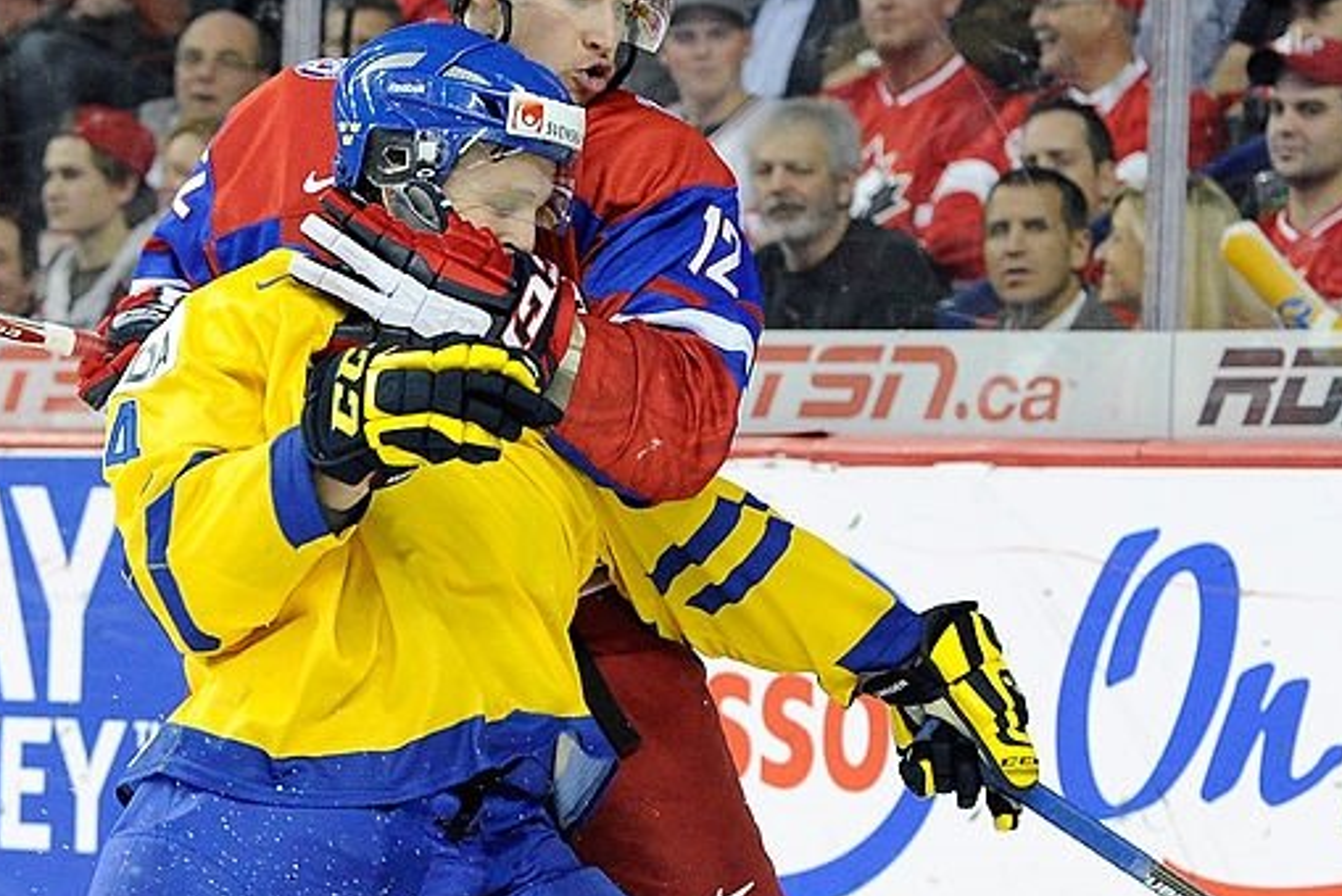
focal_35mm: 197
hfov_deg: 10.4
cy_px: 708
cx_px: 469
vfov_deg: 7.0
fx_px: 7348
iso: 5000
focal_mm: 98
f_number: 5
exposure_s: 1/800
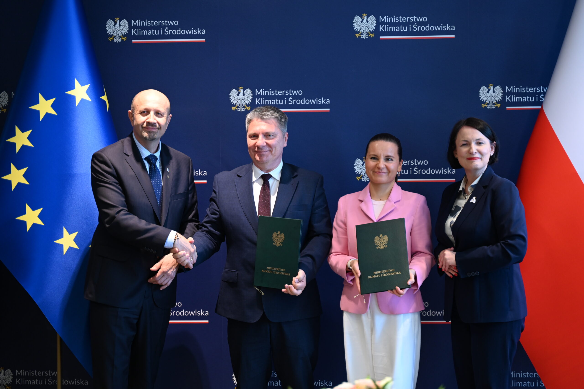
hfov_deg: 27.0
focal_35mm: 75
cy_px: 194
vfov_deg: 18.2
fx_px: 1216
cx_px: 292
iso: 800
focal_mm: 75
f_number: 2.8
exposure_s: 1/80
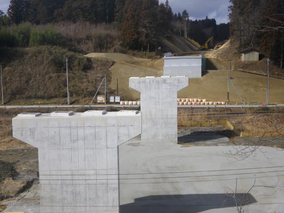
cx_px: 142
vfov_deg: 28.6
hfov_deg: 37.5
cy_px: 106
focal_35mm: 51
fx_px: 418
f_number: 5.3
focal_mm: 9.1
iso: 80
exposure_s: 1/500
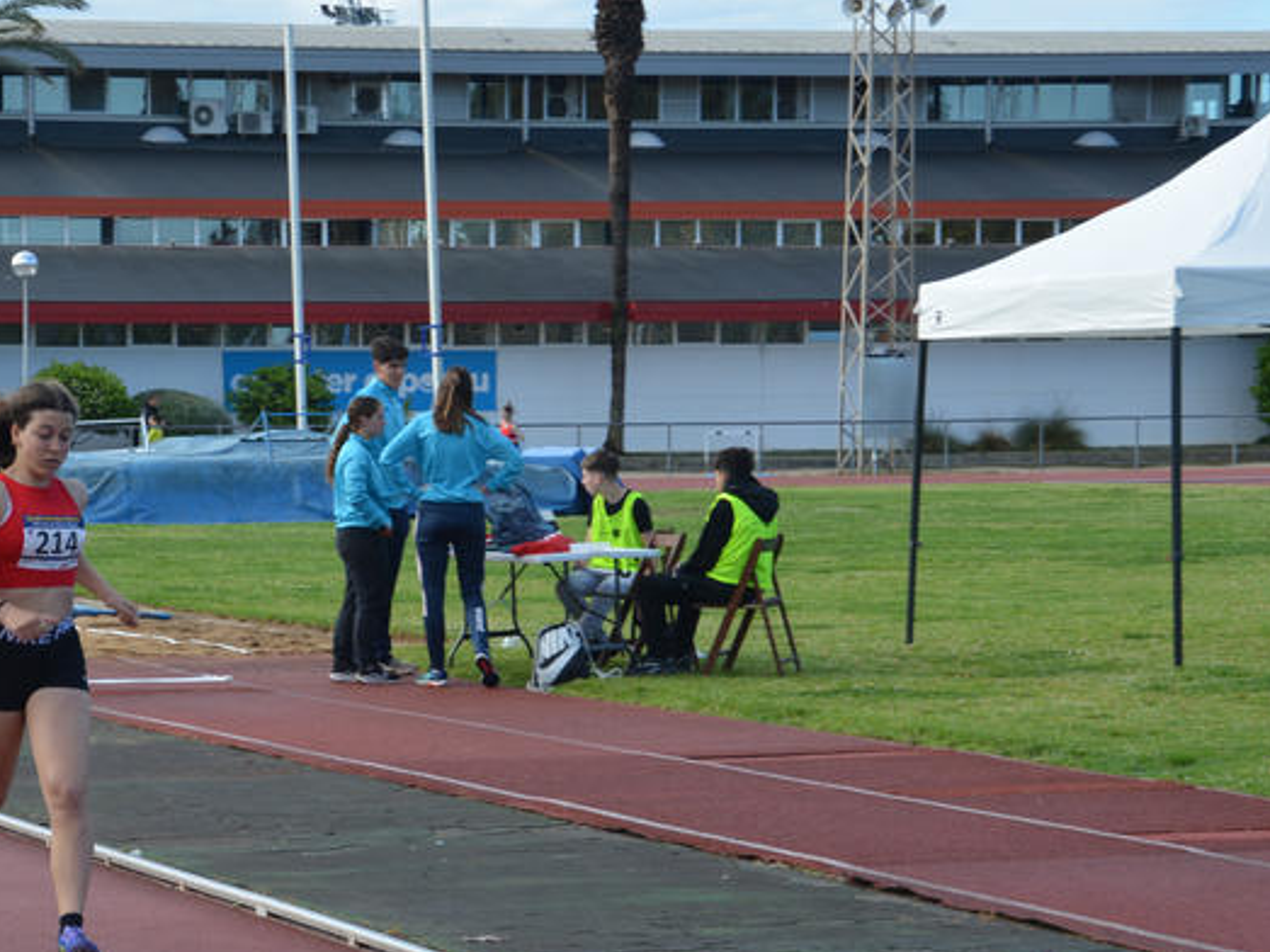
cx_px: 335
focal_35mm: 129
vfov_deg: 11.5
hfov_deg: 15.2
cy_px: 687
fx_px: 4732
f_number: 8
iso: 200
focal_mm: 52
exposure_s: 1/250
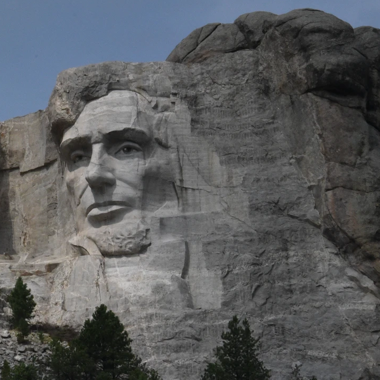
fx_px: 3577
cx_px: -133
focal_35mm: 288
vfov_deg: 6.1
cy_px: 188
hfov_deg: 6.0
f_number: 29
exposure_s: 1/1600
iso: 3200
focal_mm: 116
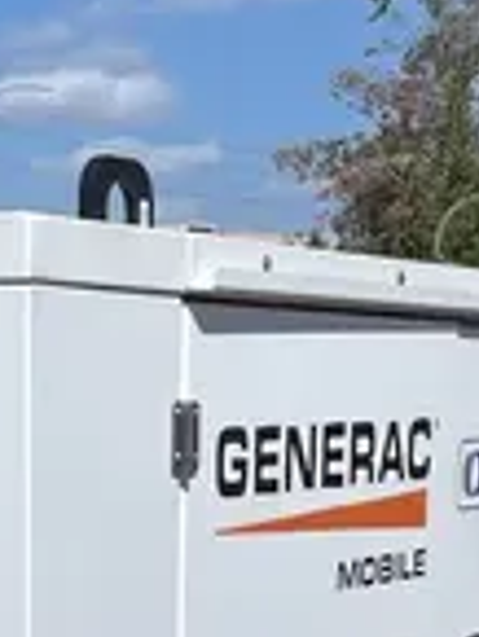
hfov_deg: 11.3
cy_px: 1237
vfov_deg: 13.2
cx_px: 44
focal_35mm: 131
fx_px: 2413
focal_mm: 4.2
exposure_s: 1/7813
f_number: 1.6
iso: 32
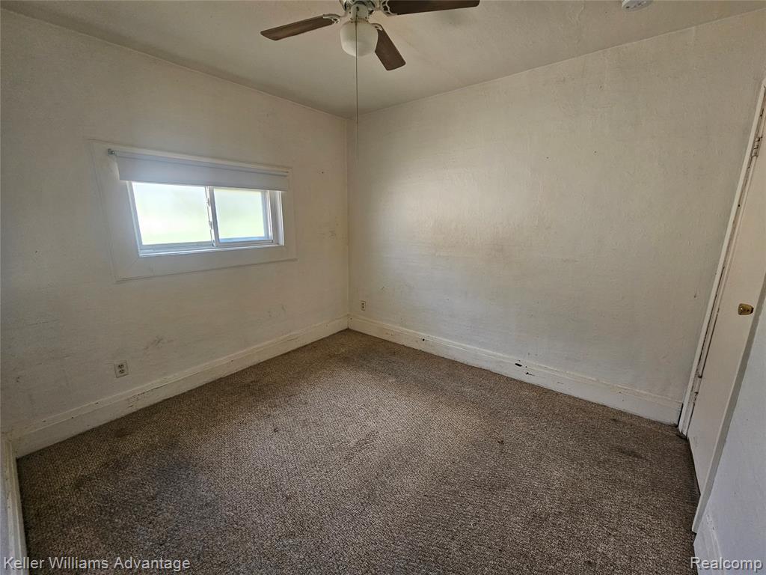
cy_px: 288
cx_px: 383
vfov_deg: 89.9
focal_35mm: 13
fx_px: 288
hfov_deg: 106.2
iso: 125
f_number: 2.2
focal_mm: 2.2
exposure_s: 1/60
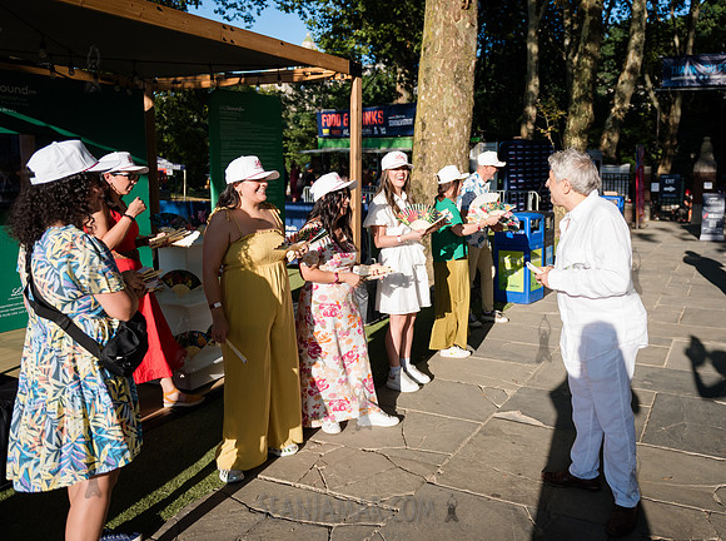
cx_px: 454
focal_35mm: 29
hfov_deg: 61.1
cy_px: 238
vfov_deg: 48.1
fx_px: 605
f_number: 2.8
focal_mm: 24
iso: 500
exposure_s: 1/4000
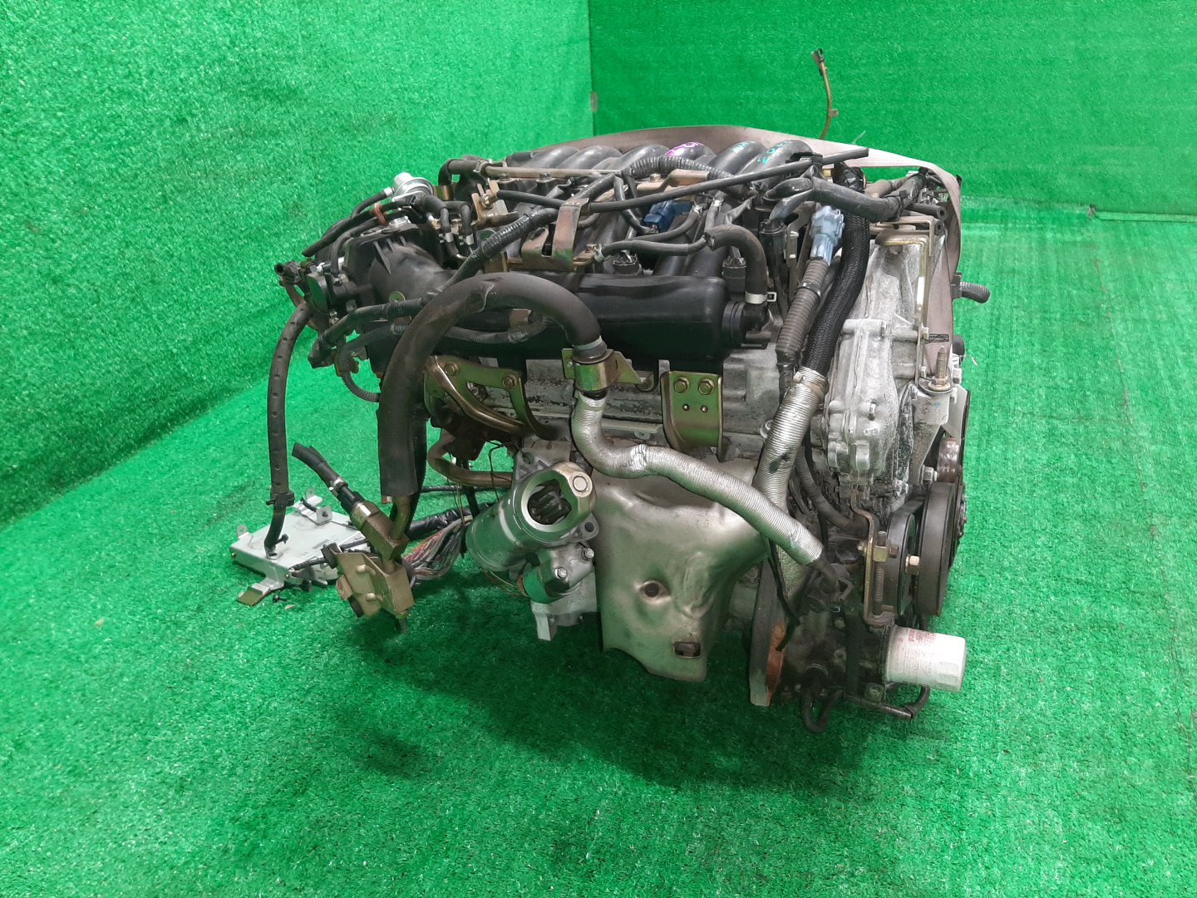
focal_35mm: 26
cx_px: 598
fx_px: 899
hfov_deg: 67.3
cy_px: 449
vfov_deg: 53.1
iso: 225
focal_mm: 3.93
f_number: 1.7
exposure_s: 1/50
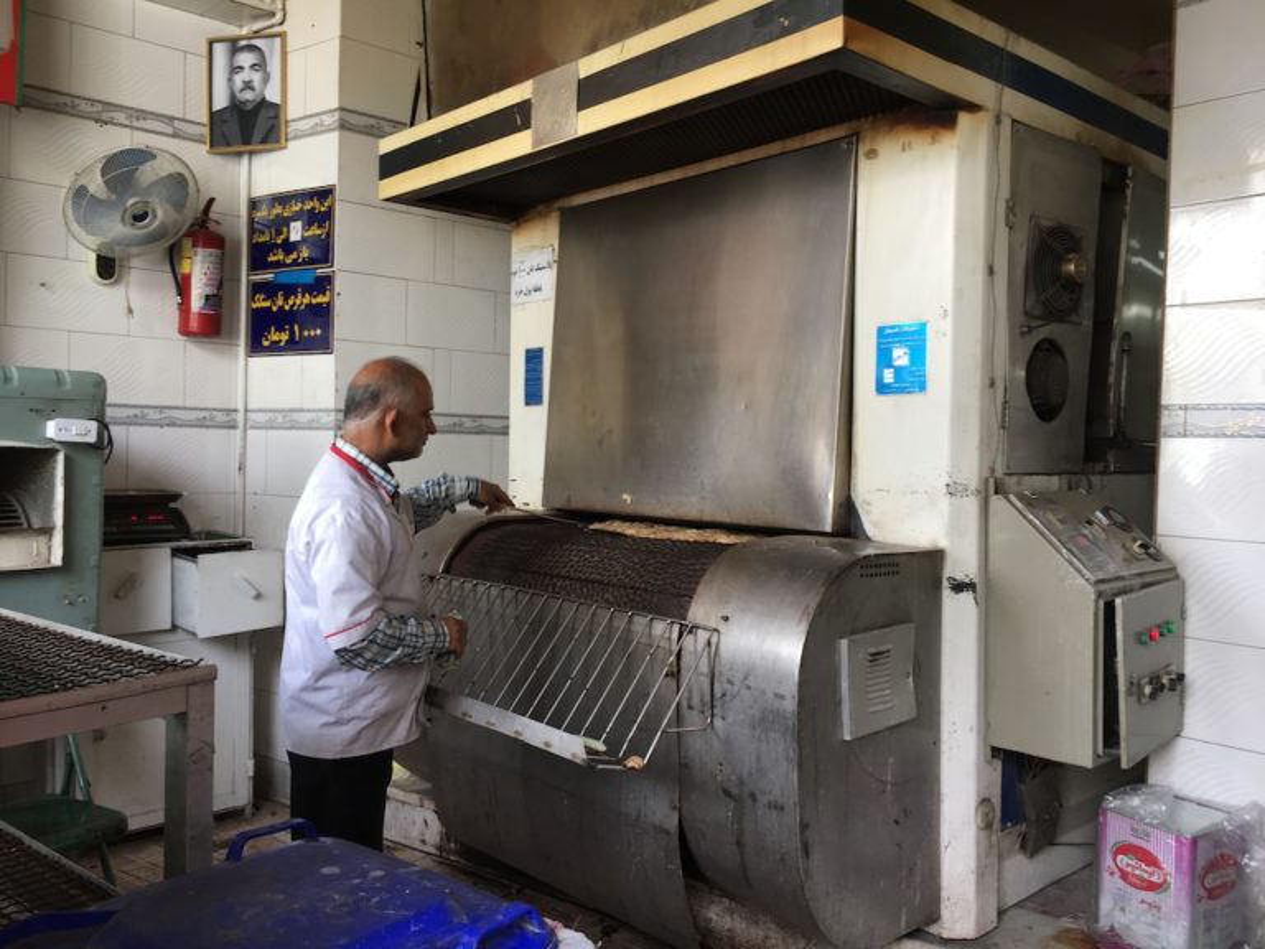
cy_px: 474
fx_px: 1060
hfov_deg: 61.7
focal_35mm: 29
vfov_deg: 48.2
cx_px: 632
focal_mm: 4.15
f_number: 2.2
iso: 25
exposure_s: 1/60
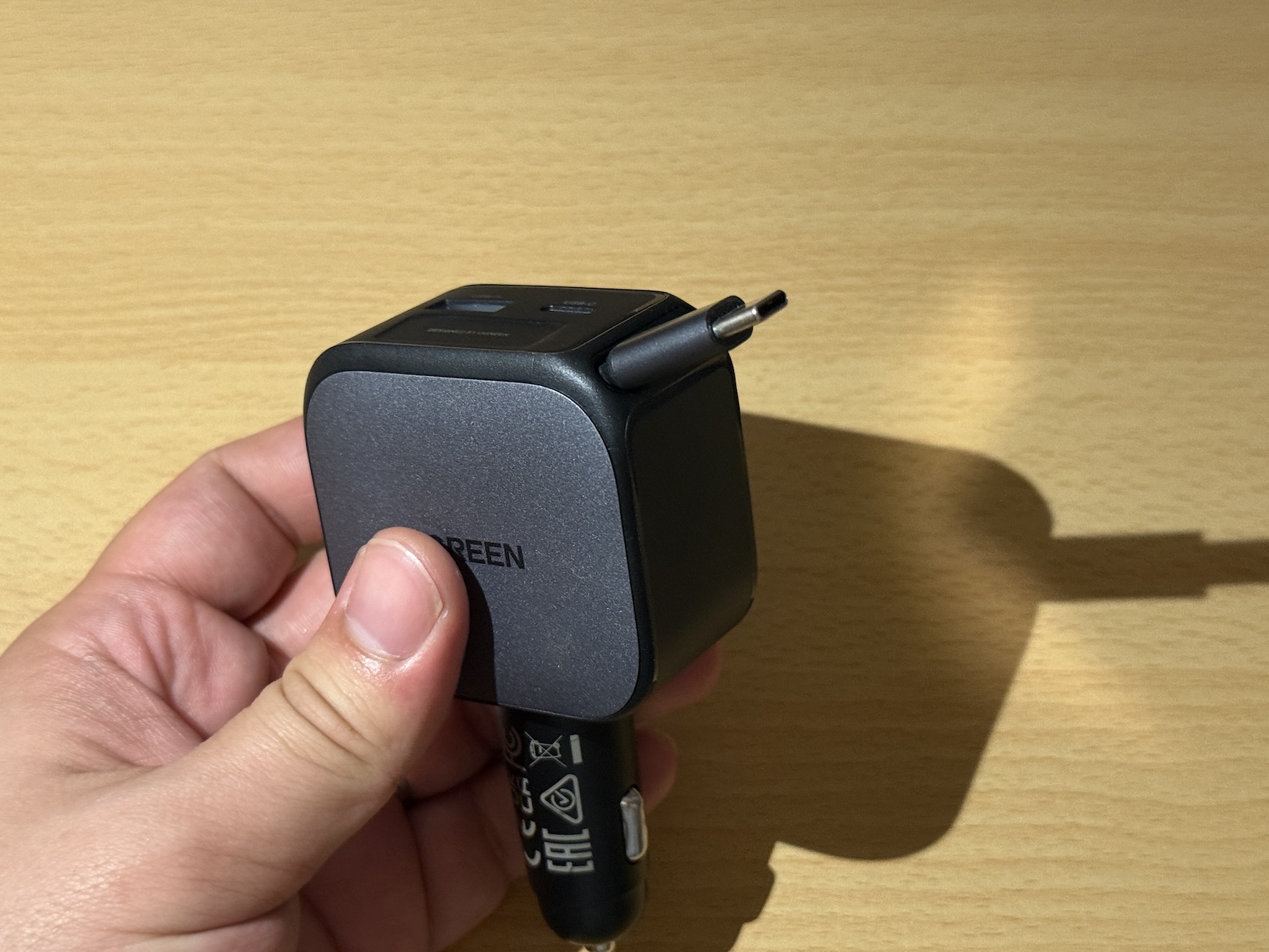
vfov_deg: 28.0
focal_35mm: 52
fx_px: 1906
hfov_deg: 36.8
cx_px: 611
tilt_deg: -65.9
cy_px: 479
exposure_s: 1/40
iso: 320
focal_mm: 6.76
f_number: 1.78
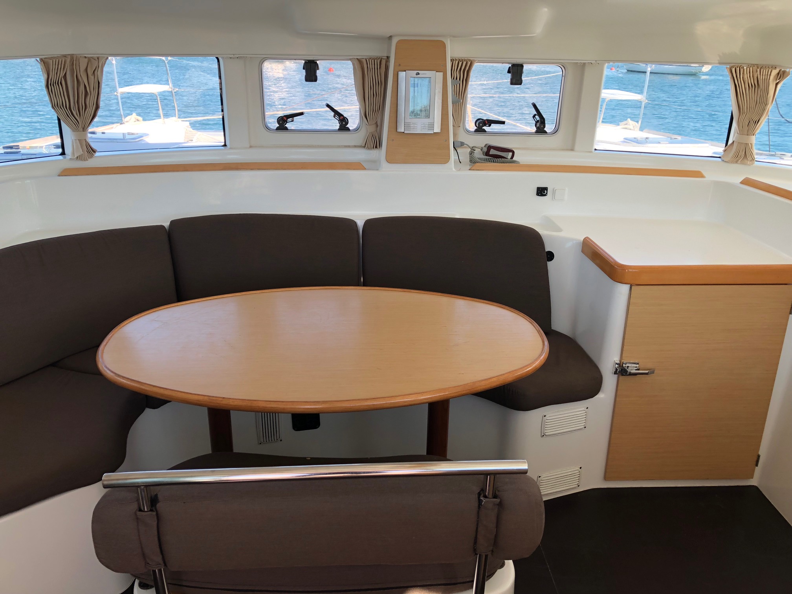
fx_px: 664
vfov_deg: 48.2
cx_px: 396
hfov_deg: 61.7
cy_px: 297
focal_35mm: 29
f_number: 1.8
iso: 20
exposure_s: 1/228
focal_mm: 3.99
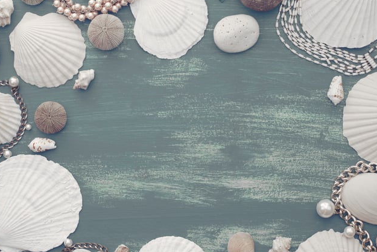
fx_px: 670
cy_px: 138
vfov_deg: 21.2
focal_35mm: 64
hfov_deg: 31.4
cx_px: 214
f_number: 9
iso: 200
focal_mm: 50
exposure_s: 1/100
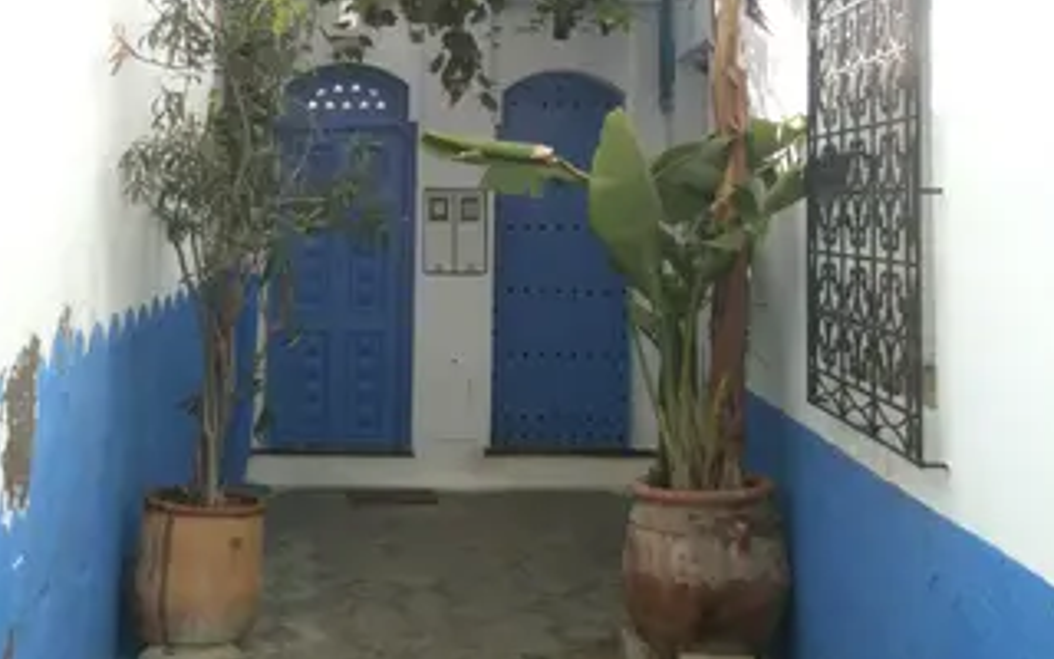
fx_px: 1666
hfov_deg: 35.0
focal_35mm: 58
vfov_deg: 21.9
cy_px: 69
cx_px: 450
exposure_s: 1/446
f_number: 2.8
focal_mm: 3.85
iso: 64
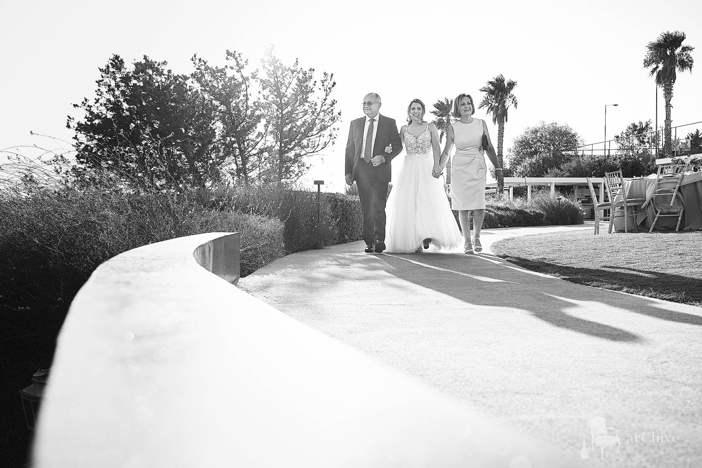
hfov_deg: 55.8
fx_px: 663
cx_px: 351
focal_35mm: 34
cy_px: 234
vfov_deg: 38.9
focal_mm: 34
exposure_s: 1/500
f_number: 5
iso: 100
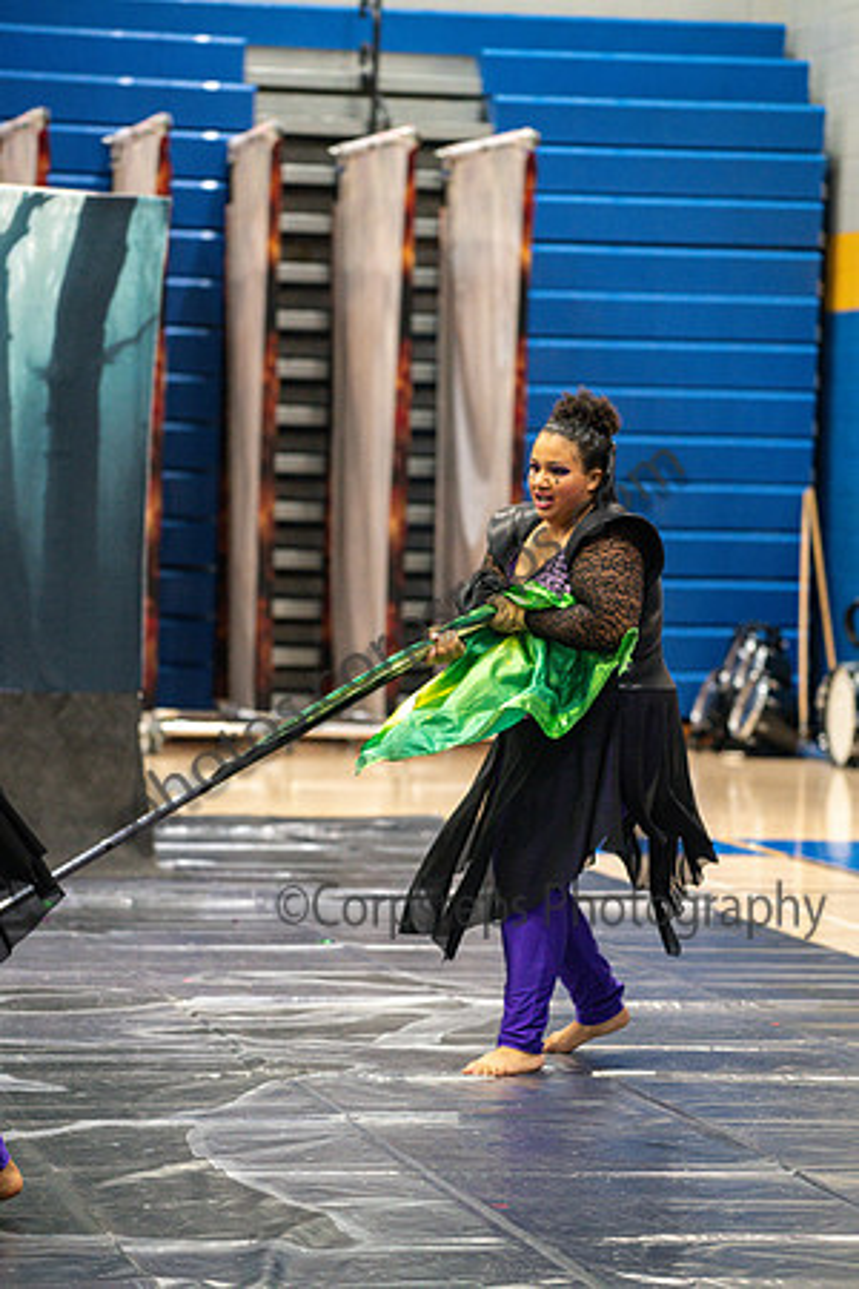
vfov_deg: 15.2
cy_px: 644
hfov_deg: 10.2
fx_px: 4831
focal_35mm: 135
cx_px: 430
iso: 6400
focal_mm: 135
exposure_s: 1/500
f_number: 4
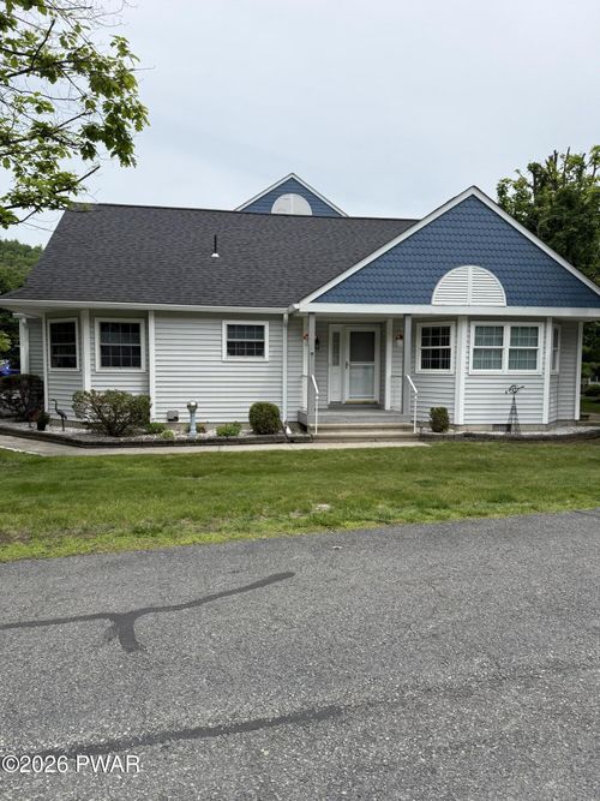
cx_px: 300
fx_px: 555
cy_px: 400
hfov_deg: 56.8
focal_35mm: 24
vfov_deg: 71.6
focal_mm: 6.76
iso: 100
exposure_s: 1/3145
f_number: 1.78
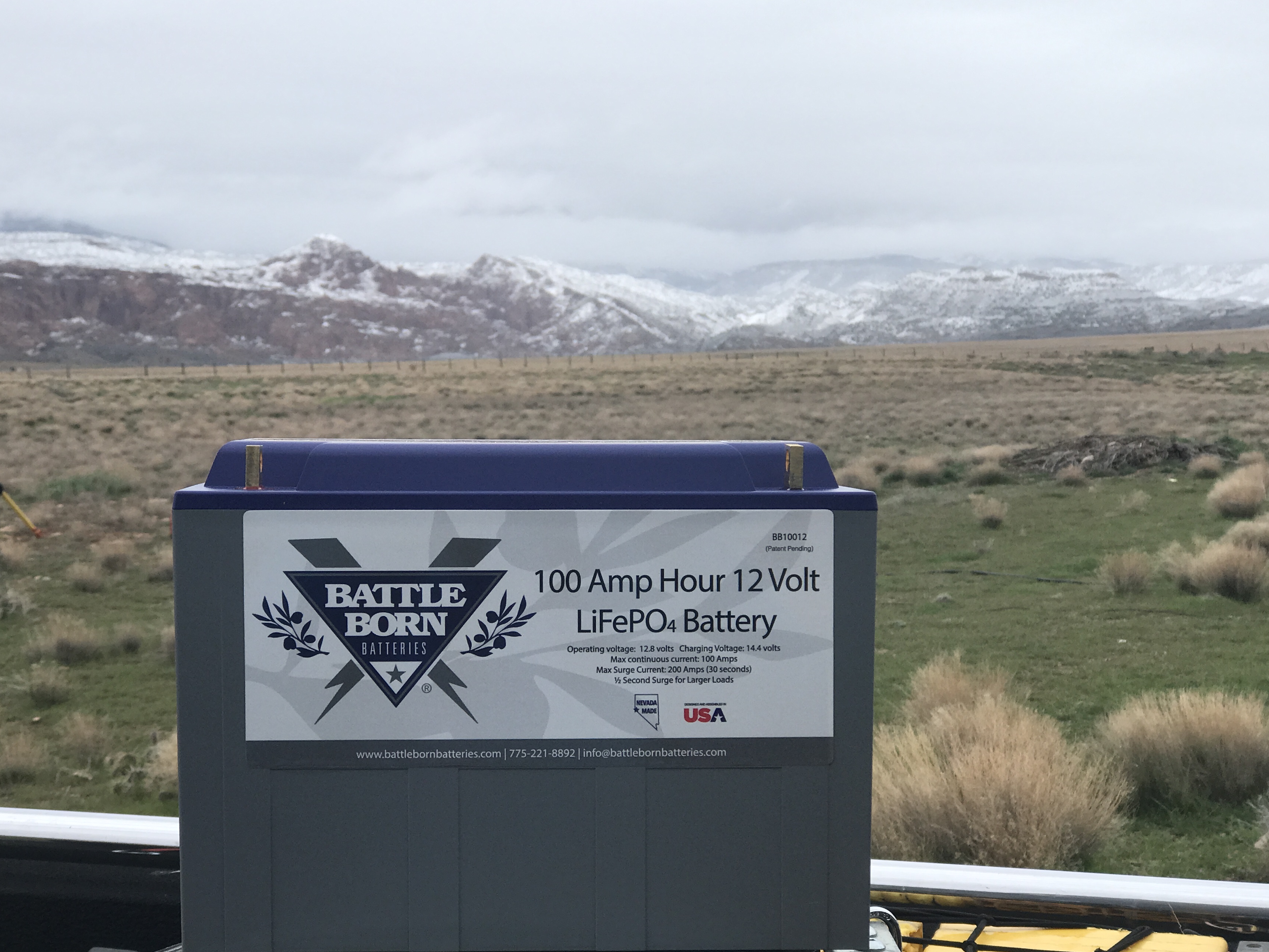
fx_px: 2456
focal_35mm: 67
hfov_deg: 28.9
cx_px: 549
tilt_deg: -0.3
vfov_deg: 21.9
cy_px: 501
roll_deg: +0.2
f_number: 2.8
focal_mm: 6.6
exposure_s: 1/772
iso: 20
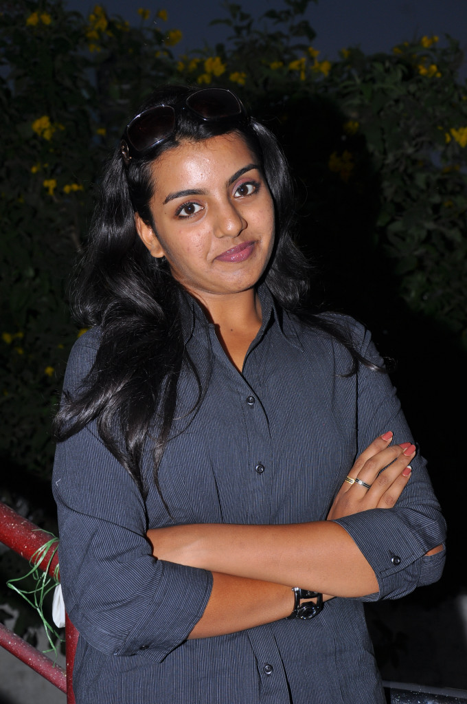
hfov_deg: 21.5
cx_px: 234
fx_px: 1229
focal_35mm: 63
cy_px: 352
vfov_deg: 31.9
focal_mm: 42
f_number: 7.1
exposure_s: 1/125
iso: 200
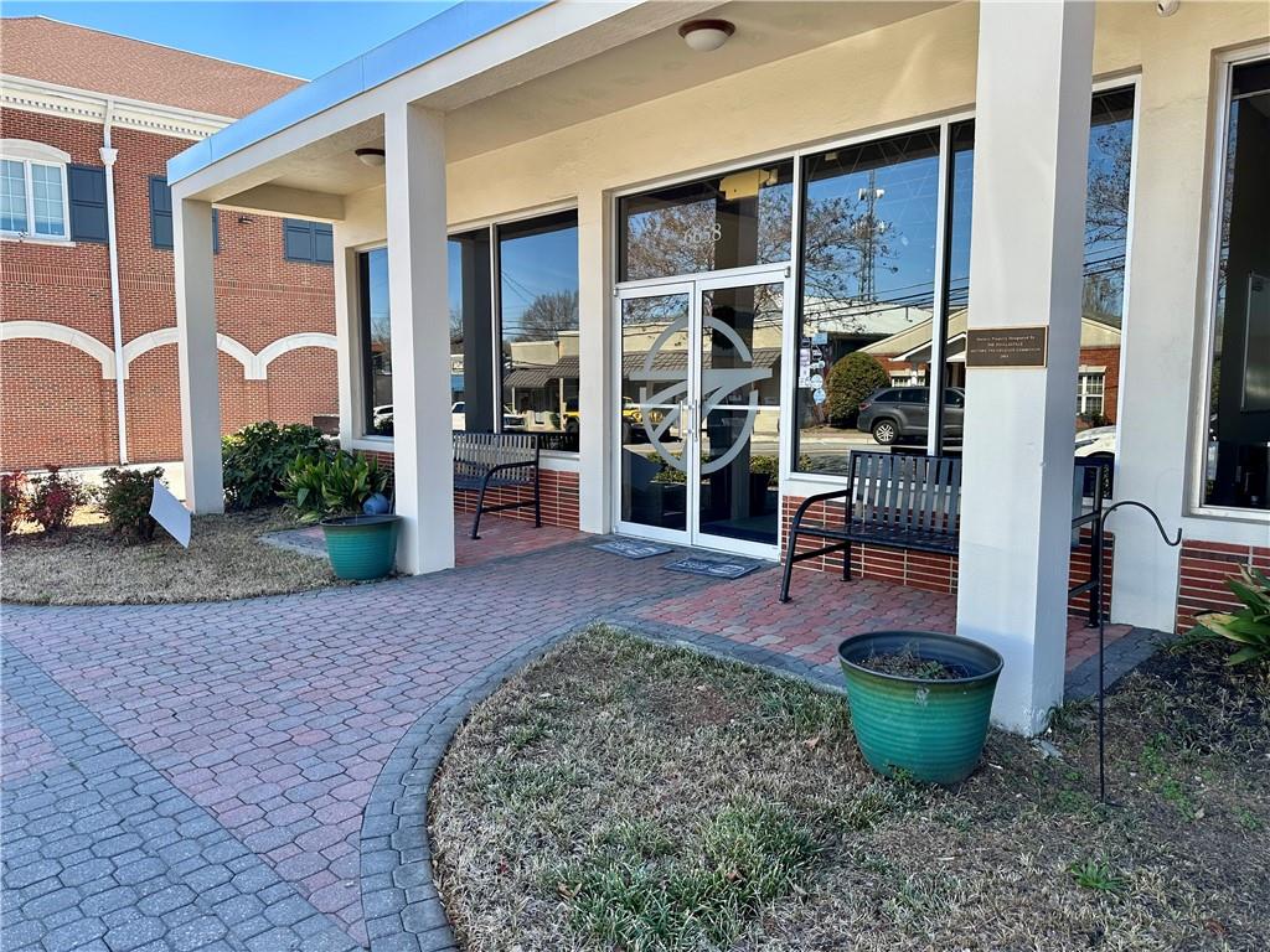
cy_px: 476
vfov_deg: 56.8
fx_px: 881
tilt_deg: -5.8
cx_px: 635
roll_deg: -0.2
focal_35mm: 24
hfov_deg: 71.6
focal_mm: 6.86
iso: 80
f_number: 1.78
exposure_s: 1/672
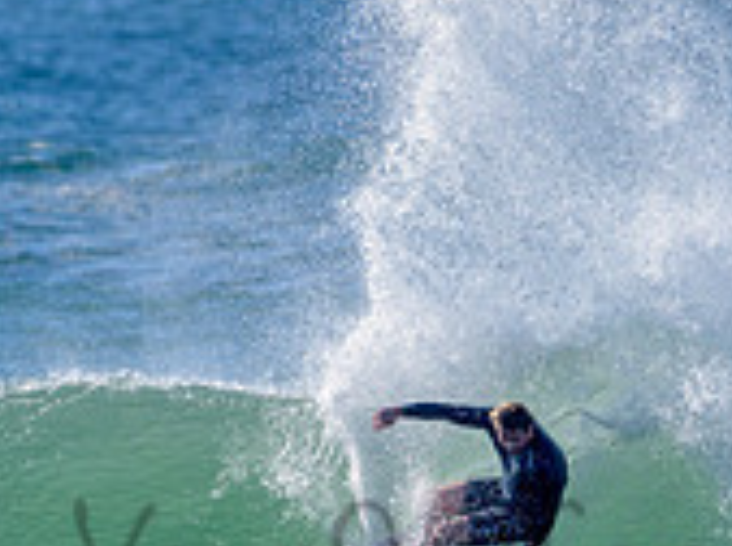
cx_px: 535
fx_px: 35640
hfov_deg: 1.2
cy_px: 531
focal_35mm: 1689
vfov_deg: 0.9
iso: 160
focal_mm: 500
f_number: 5.6
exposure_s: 1/2000
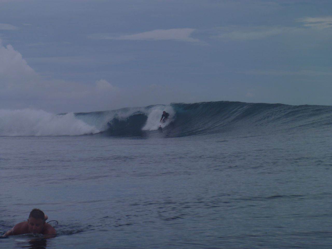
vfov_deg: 10.6
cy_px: 124
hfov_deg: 14.1
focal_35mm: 140
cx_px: 166
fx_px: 1343
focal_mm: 25.2
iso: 80
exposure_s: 1/320
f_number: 7.1
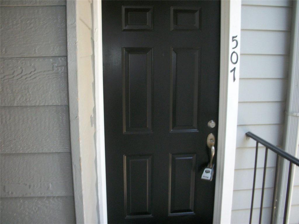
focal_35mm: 35
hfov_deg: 52.6
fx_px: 302
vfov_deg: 40.7
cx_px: 150
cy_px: 112
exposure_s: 1/50
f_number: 3.1
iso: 160
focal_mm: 6.3
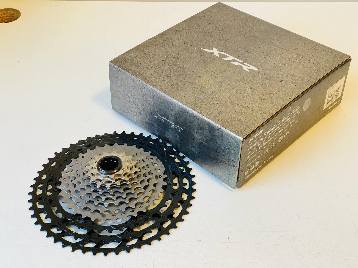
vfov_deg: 28.0
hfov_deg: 36.8
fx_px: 538
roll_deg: +1.2
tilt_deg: -41.4
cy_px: 134
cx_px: 179
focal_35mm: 52
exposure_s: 1/120
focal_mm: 6
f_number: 2
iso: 125
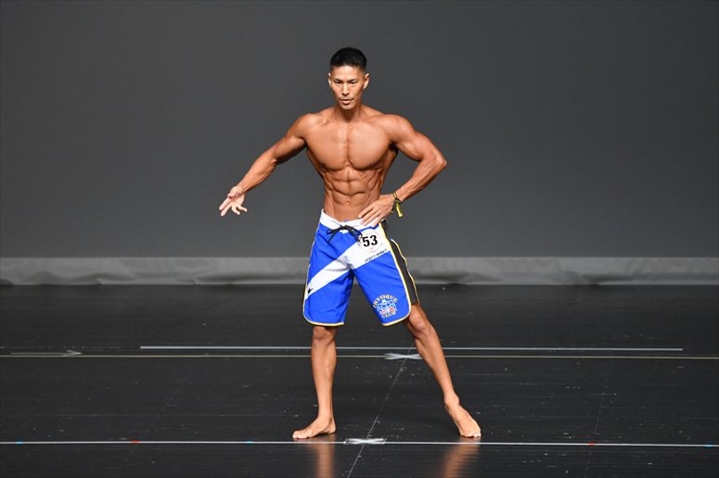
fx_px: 6288
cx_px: 360
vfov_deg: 4.4
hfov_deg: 6.5
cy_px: 239
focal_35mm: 315
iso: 2500
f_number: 5.6
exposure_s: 1/400
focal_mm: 210
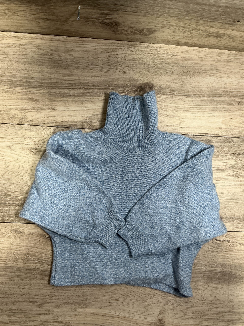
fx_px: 273
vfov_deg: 61.7
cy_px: 163
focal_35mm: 29
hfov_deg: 48.2
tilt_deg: -83.4
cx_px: 122
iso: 50
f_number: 1.8
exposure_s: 1/50
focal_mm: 3
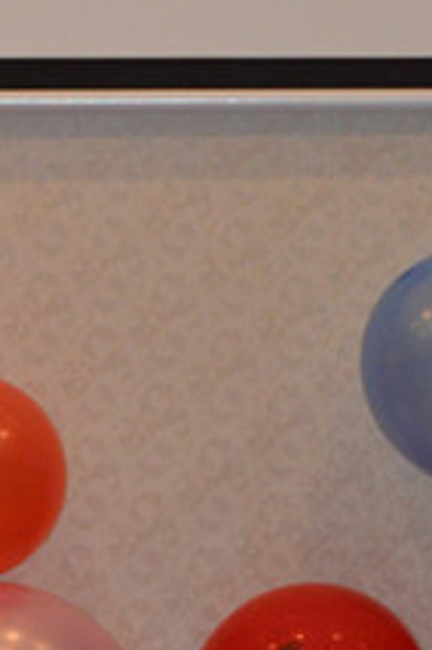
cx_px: -294
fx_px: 6706
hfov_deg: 3.7
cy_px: -213
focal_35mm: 372
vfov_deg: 5.5
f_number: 5.3
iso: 1250
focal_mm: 70
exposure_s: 1/60
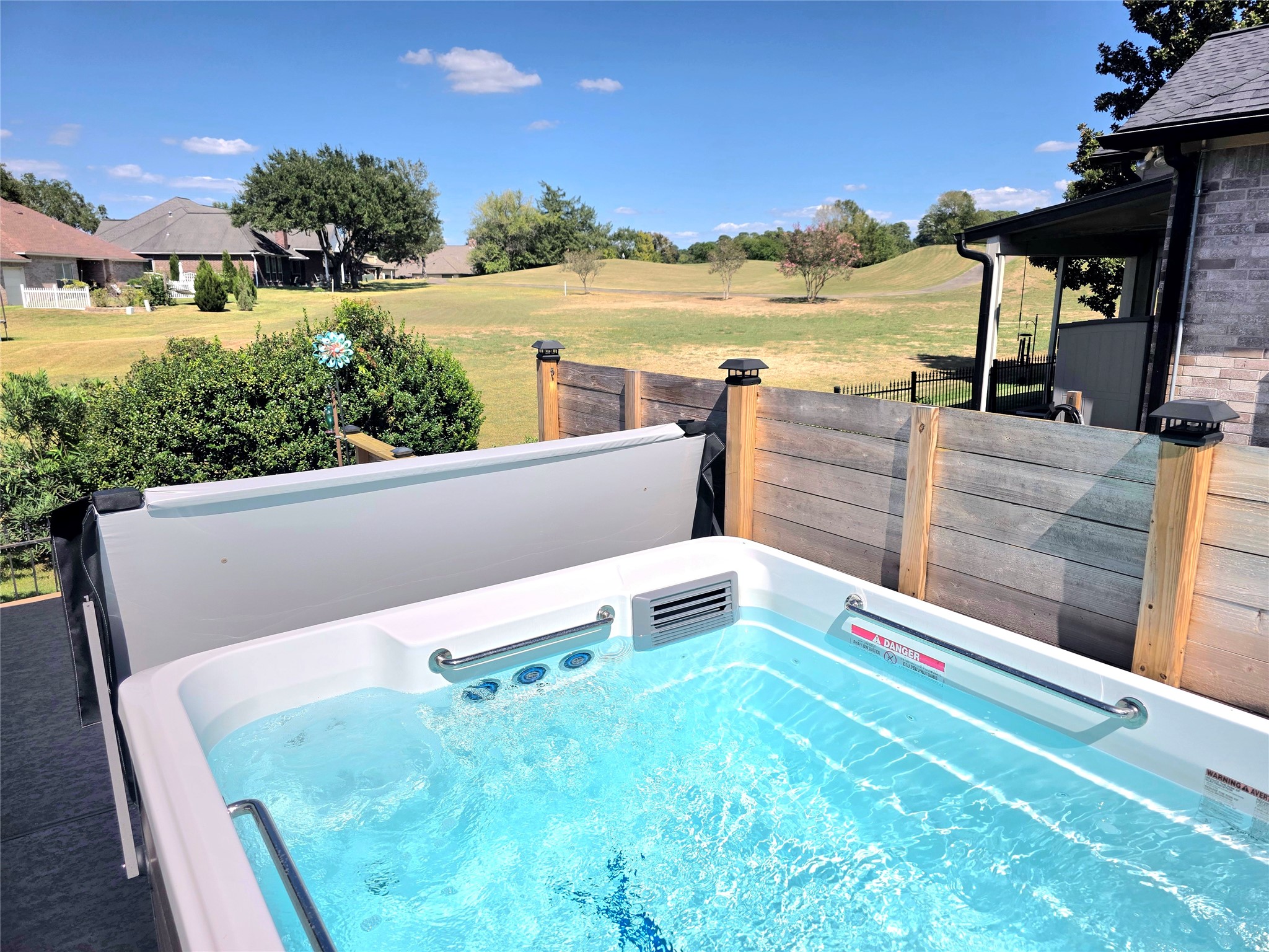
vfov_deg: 58.9
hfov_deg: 73.9
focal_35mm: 23
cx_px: 634
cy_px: 476
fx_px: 843
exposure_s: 1/10000
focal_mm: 6.3
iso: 50
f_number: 1.7
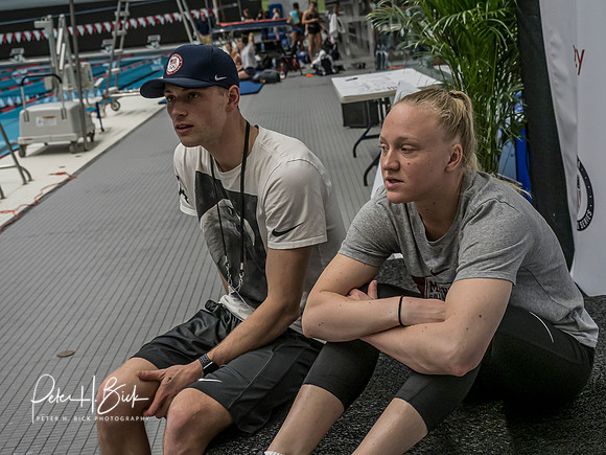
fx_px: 908
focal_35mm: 52
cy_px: 202
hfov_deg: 36.9
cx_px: 312
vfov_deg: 28.1
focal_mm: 22
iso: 800
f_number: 3.5
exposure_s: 1/320
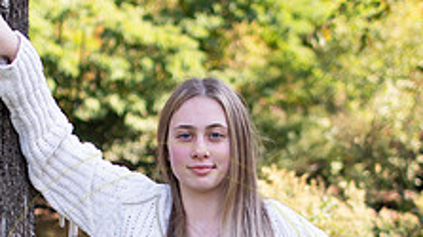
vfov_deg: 10.7
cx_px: 169
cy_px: 317
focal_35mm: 110
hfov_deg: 19.4
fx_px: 1233
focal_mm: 35
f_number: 2.8
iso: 100
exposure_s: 1/250
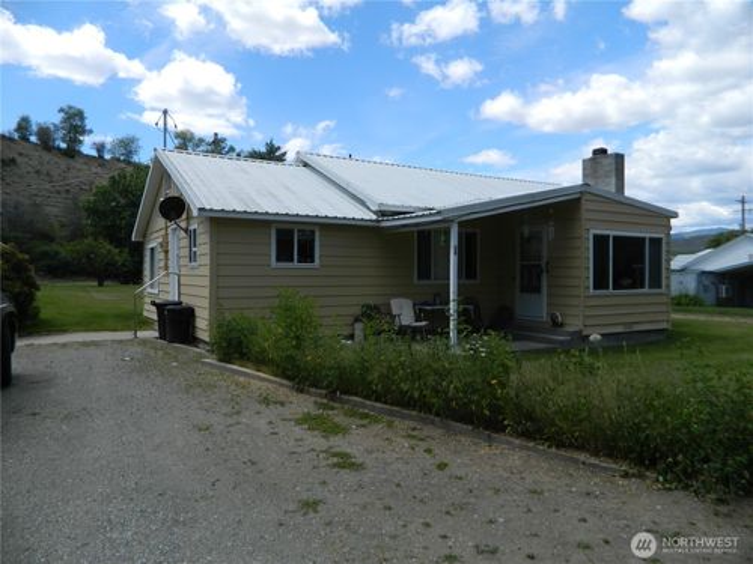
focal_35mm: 25
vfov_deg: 54.9
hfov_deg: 69.4
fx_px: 544
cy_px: 282
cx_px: 376
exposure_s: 1/1000
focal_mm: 4.5
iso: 80
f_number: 3.1
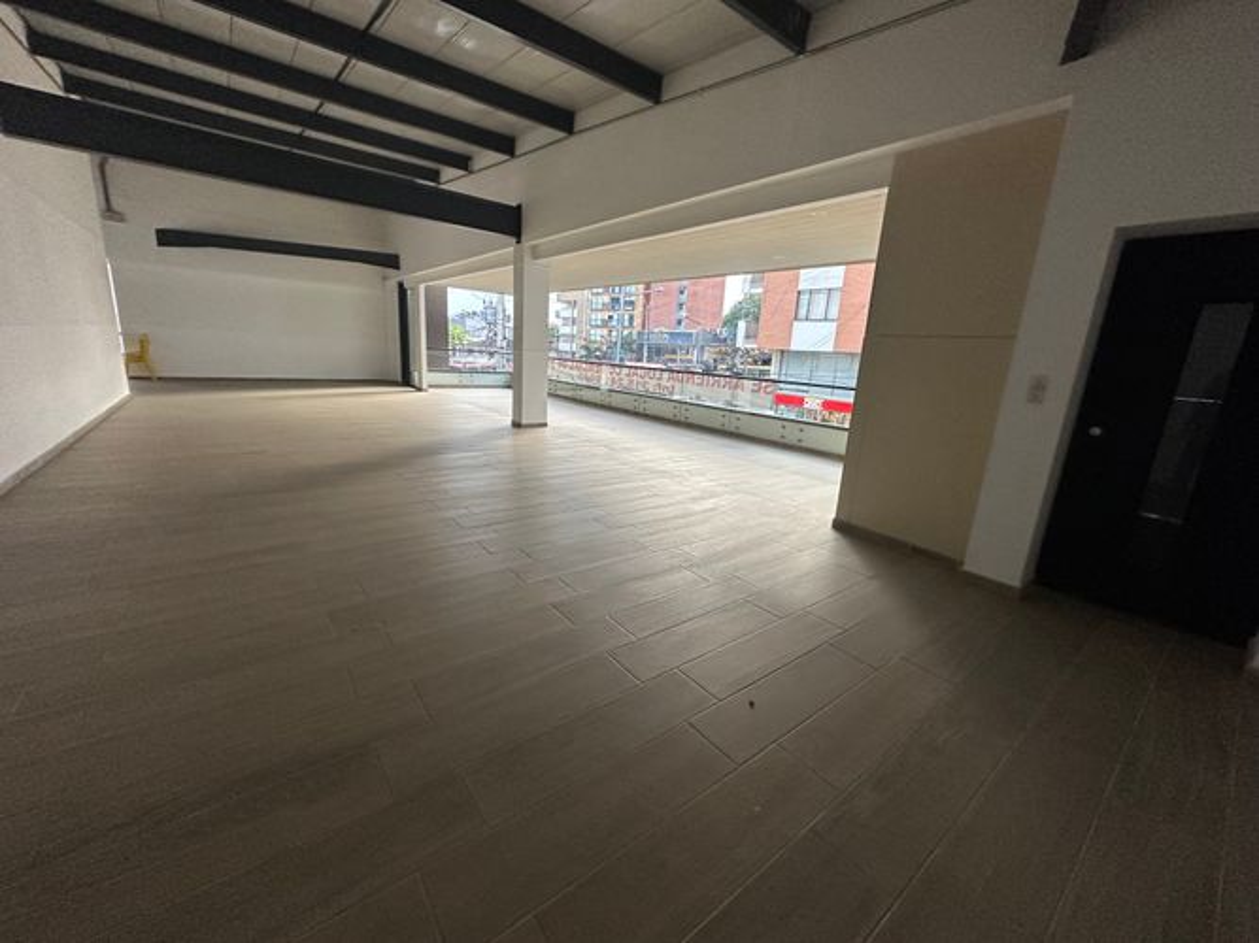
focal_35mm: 14
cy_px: 472
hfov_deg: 102.1
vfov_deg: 85.7
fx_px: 509
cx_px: 630
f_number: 2.2
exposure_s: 1/99
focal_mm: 2.22
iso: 250
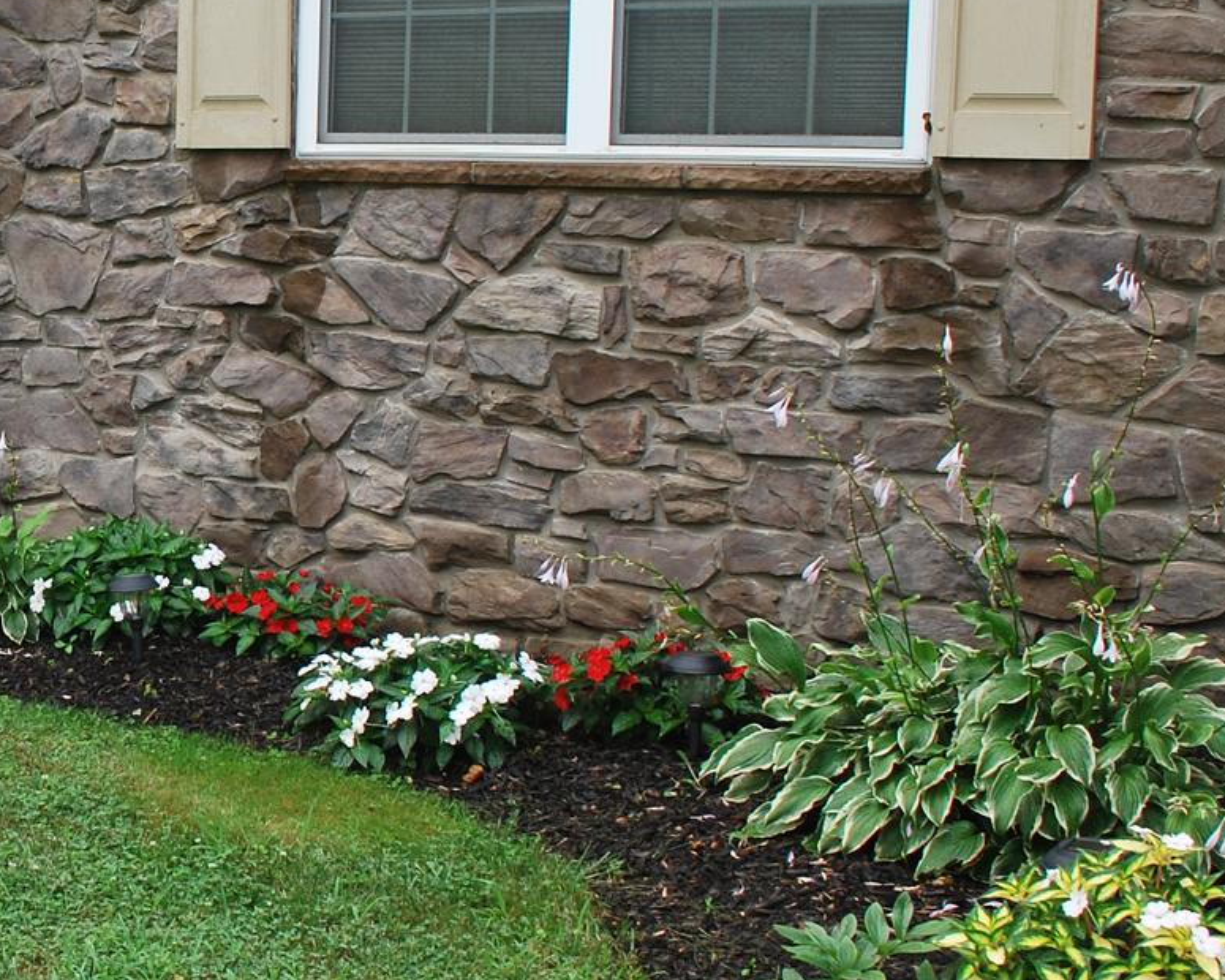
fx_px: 2429
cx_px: -130
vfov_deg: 22.8
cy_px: 432
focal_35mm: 67
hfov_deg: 26.1
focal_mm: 18
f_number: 9
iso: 200
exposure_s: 1/100
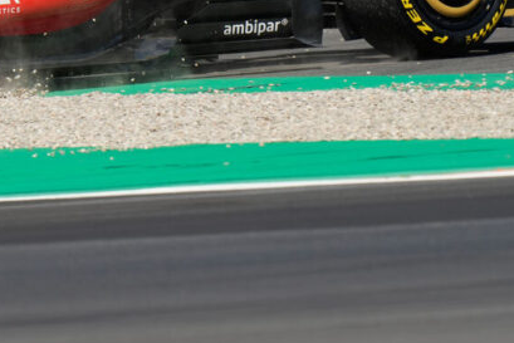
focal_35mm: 977
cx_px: 20
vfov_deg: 1.4
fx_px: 13954
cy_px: 35
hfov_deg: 2.1
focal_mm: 400
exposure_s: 1/2000
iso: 500
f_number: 6.3
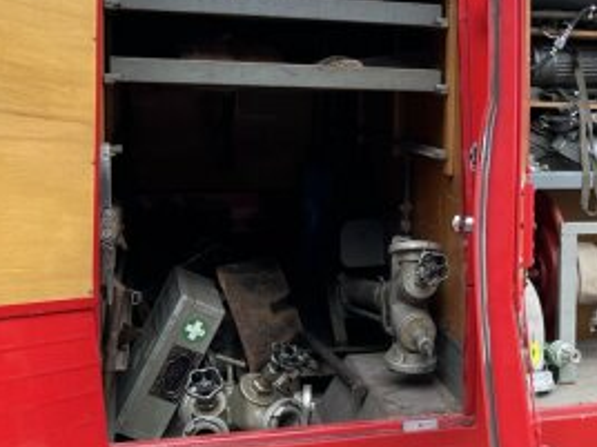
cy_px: 198
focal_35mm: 62
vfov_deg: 23.6
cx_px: 579
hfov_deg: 29.4
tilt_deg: -5.2
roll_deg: -2.9
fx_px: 1069
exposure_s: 1/763
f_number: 1.5
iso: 50
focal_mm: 5.7
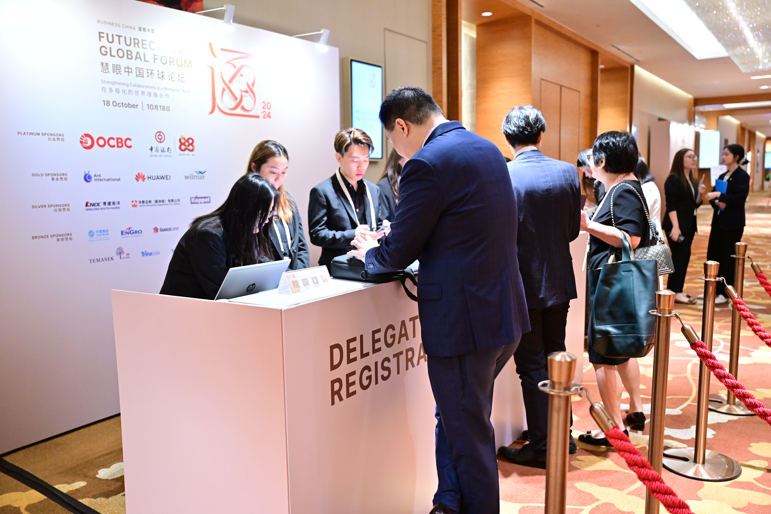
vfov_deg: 42.3
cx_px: 386
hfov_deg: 60.3
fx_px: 664
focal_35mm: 31
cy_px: 257
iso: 3200
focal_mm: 31
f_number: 2.8
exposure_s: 1/160
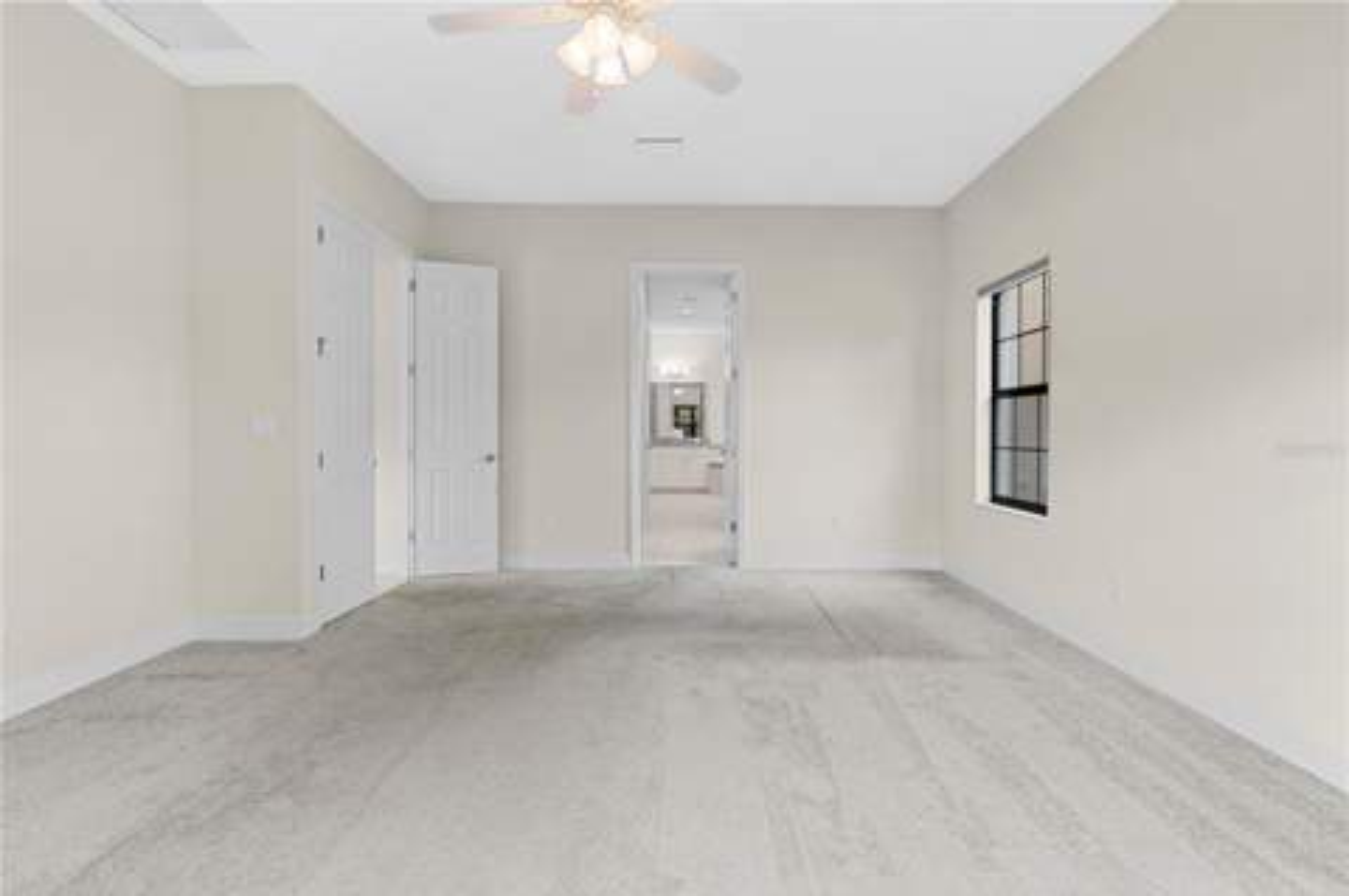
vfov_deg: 73.6
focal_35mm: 16
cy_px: 448
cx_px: 674
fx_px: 599
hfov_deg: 96.8
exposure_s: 1
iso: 200
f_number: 8
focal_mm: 16
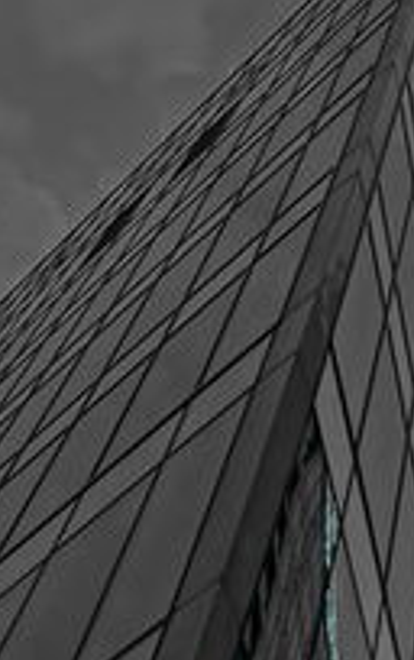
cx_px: 553
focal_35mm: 71
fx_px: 1278
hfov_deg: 17.2
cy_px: 535
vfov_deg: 28.3
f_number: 4
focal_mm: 18
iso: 1000
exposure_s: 1/60
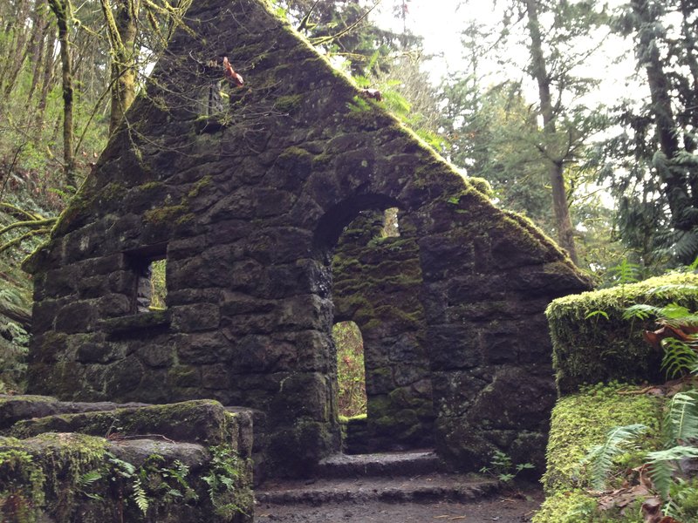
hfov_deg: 52.6
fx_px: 706
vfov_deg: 40.7
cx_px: 349
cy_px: 262
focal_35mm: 35
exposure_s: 1/24
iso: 64
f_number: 2.4
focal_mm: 4.28
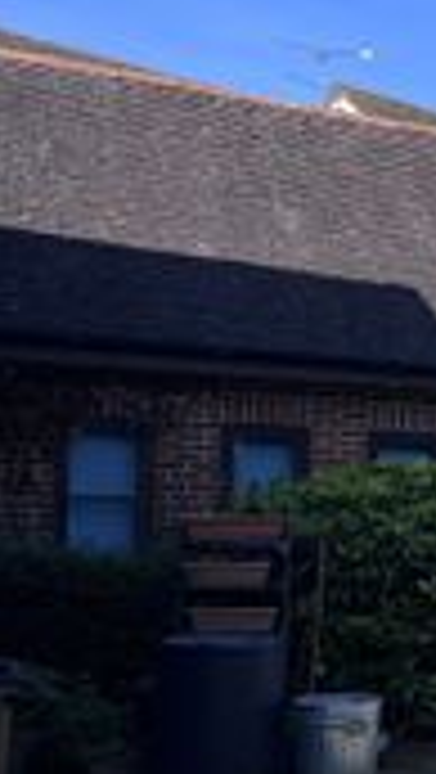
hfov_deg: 14.9
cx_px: 881
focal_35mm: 66
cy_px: 490
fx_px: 1354
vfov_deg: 31.7
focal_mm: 5.7
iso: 50
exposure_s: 1/2571
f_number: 1.5
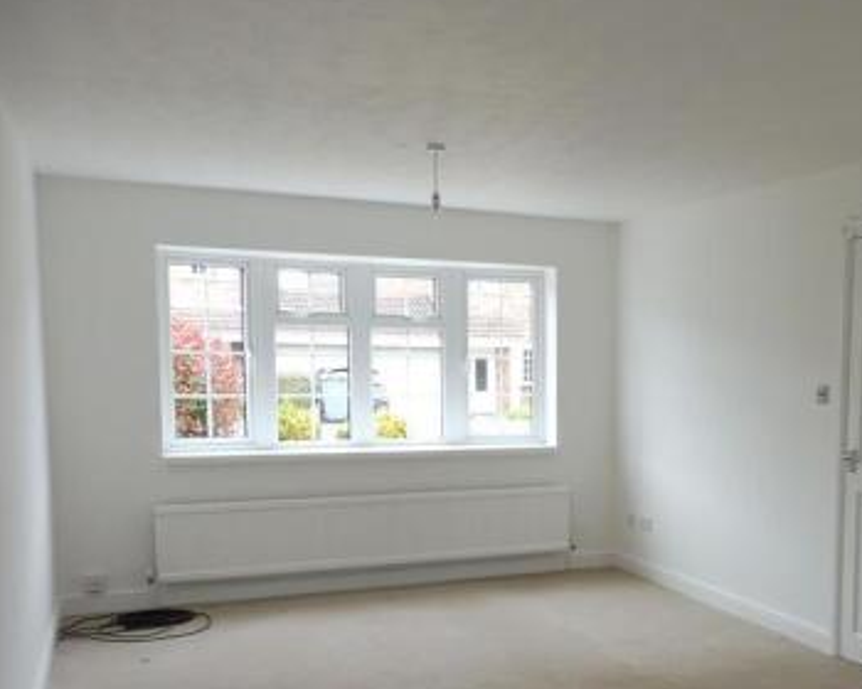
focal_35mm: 39
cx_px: 691
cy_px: 481
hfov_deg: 44.5
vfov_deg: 37.6
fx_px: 995
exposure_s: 1/60
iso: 160
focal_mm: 4.3
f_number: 3.3
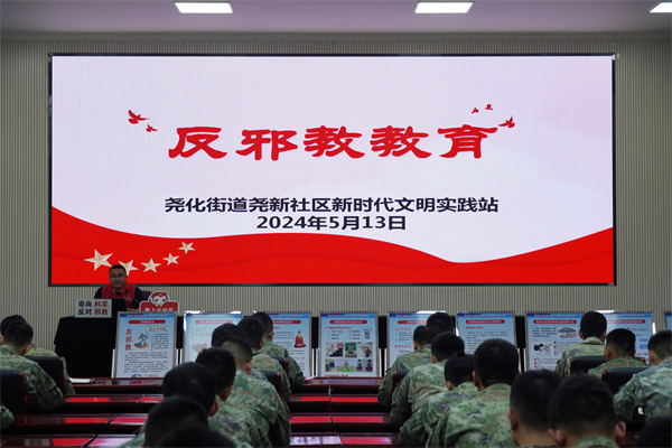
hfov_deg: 27.0
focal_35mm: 75
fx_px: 1400
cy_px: 224
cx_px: 336
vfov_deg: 18.2
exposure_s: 1/80
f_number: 5
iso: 125
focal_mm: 50
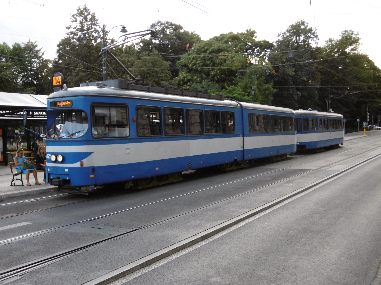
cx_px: 190
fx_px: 418
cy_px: 142
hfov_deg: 49.0
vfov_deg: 37.7
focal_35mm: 38
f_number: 3.7
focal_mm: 6.8
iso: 100
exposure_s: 1/60
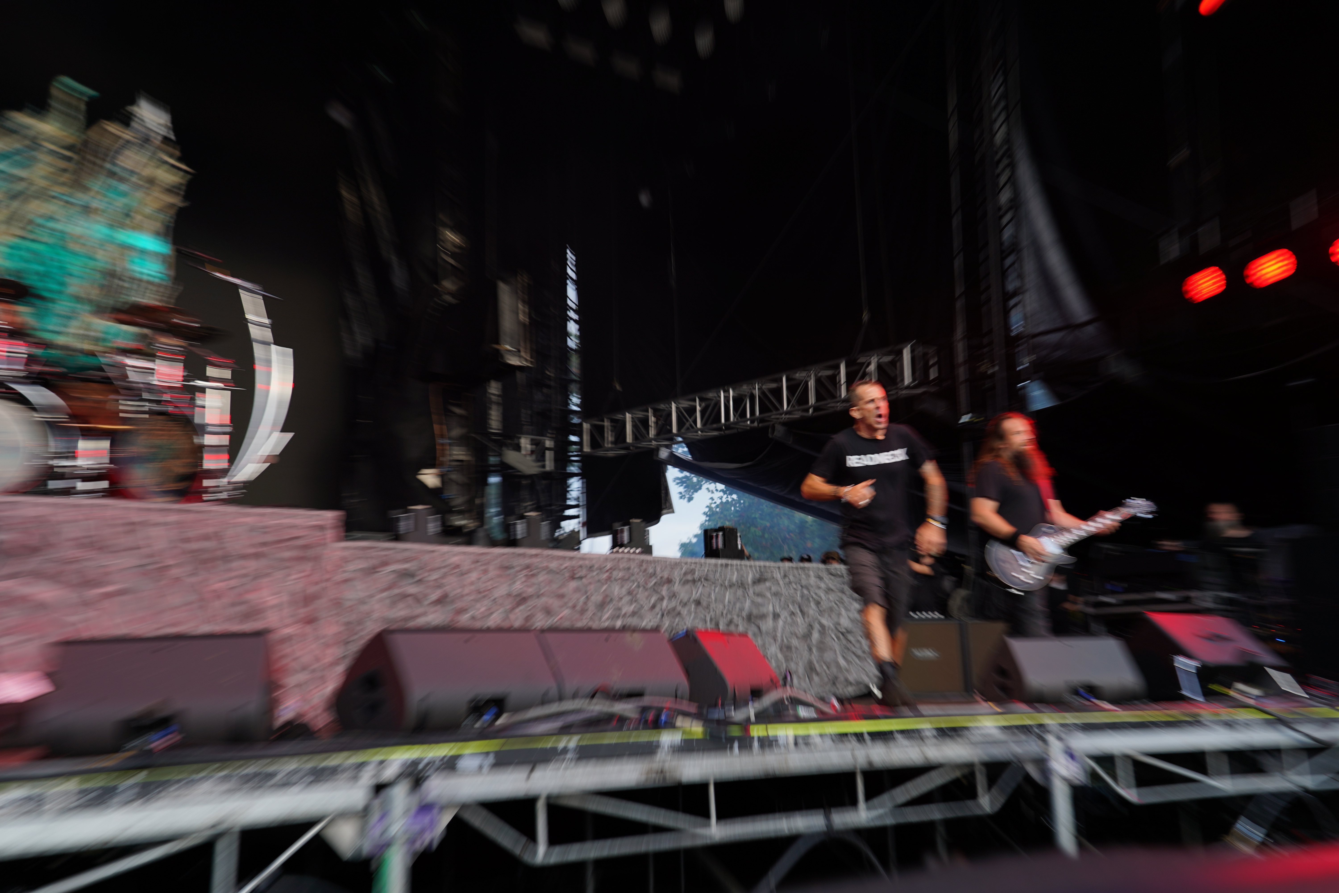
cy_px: 446
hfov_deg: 54.4
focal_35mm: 35
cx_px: 670
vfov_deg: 37.9
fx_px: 1302
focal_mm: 35
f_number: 4.5
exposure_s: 1/40
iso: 100
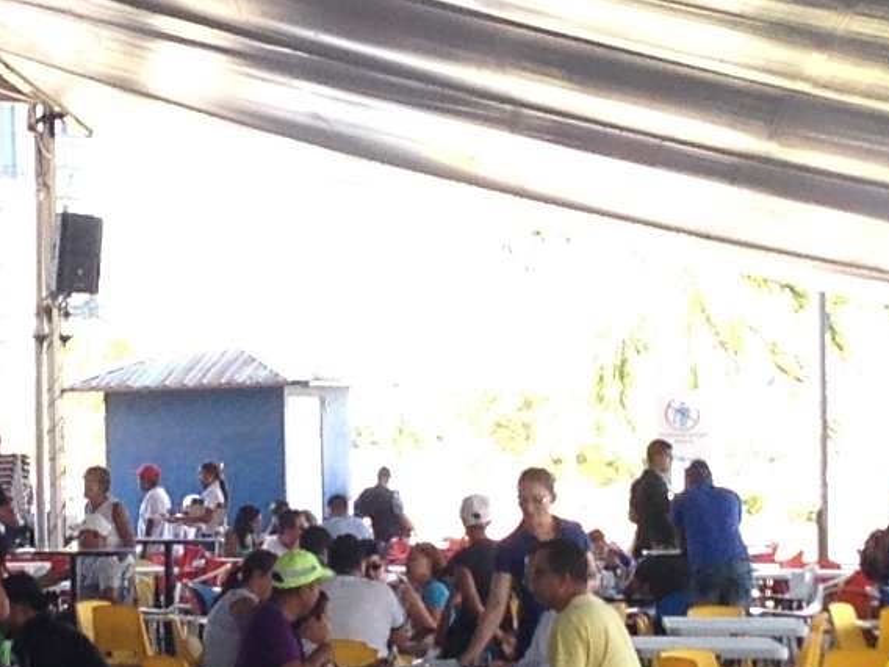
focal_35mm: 201
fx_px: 5162
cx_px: 286
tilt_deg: -3.4
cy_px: 451
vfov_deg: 7.4
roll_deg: +1.5
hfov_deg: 9.8
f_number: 2.4
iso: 50
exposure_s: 1/124
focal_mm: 4.28
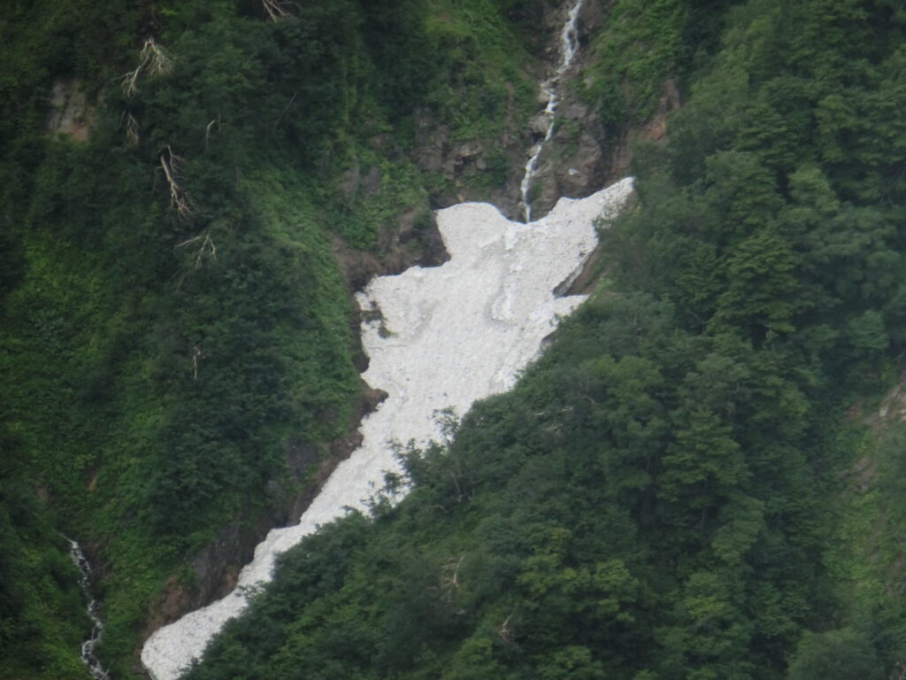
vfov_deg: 3.3
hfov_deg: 4.4
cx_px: 453
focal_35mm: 450
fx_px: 11778
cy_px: 340
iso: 250
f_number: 5.9
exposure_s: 1/400
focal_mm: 81
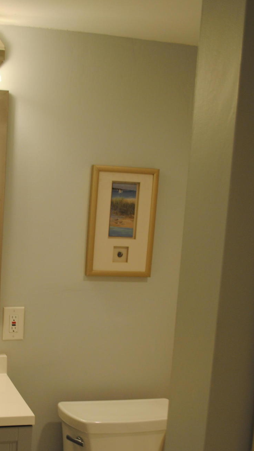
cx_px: 53
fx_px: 695
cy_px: 323
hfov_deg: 20.5
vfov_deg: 35.4
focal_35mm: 58
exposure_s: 1/40
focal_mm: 24
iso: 200
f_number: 4
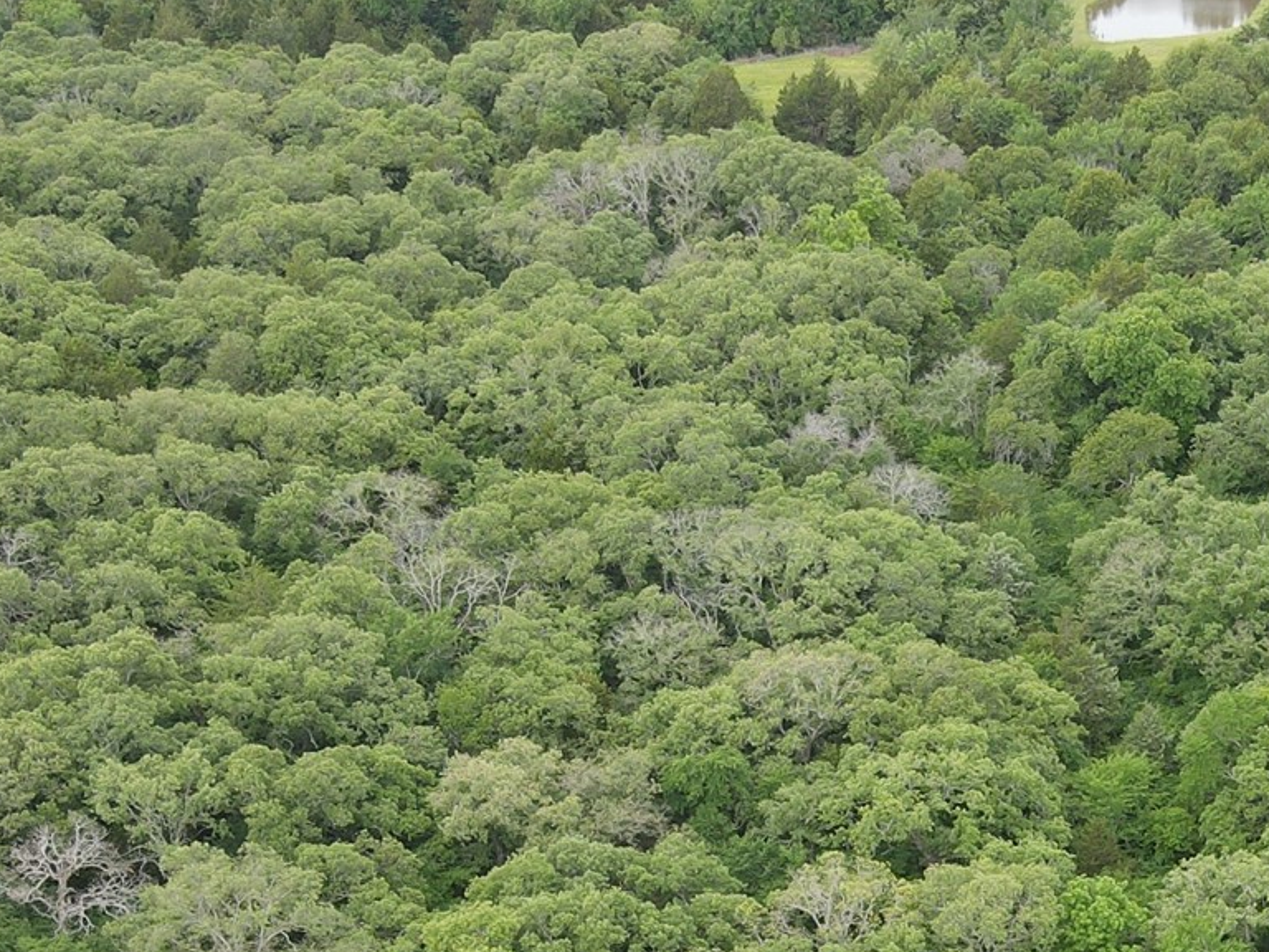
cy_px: 1135
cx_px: 1102
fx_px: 2346
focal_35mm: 64
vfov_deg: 21.3
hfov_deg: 29.2
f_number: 2.8
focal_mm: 4.5
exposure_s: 1/125
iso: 100
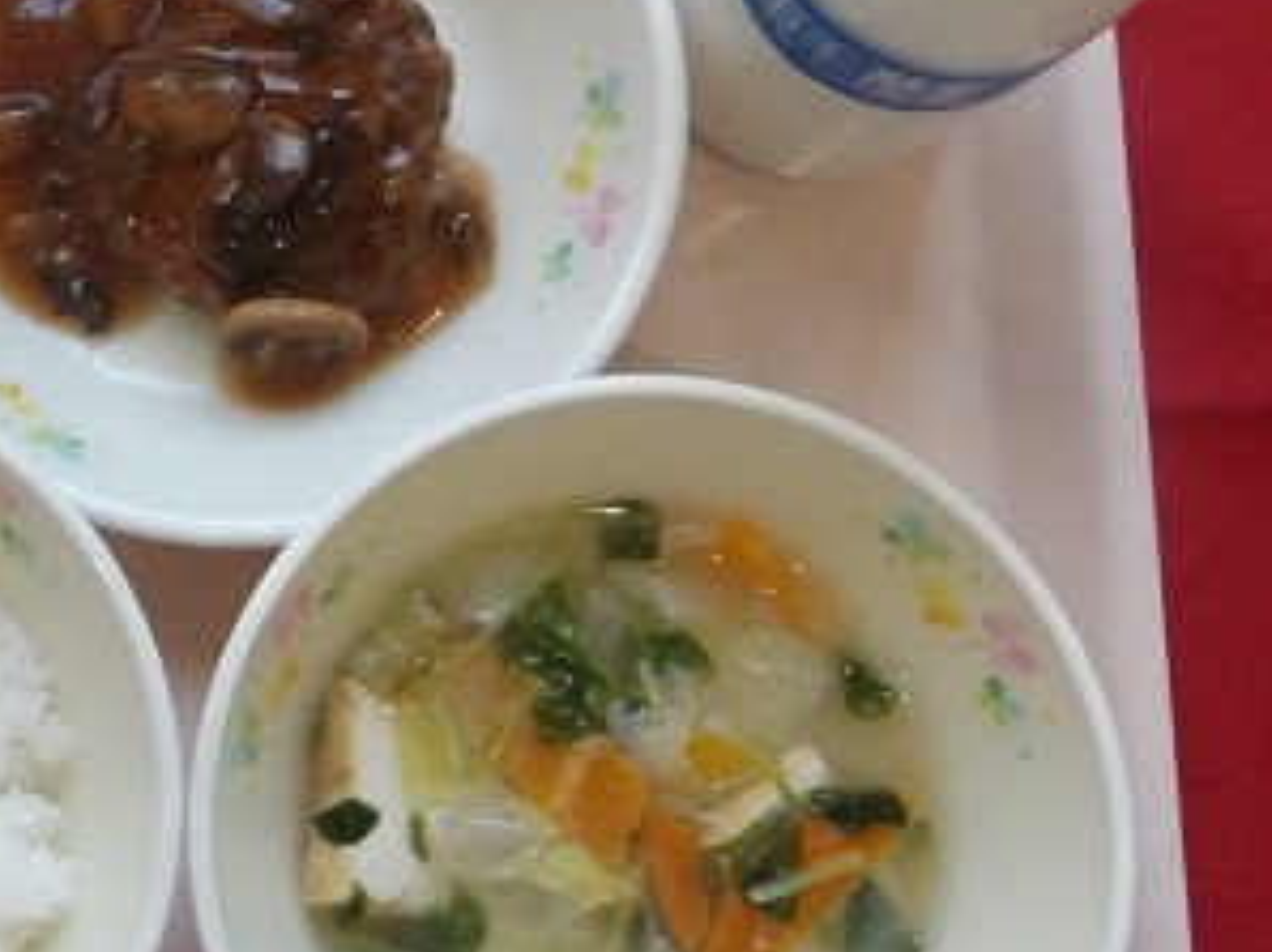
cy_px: 453
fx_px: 2130
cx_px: -9
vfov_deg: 25.2
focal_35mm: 58
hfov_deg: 30.8
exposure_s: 1/60
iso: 820
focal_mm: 4.9
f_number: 10.4
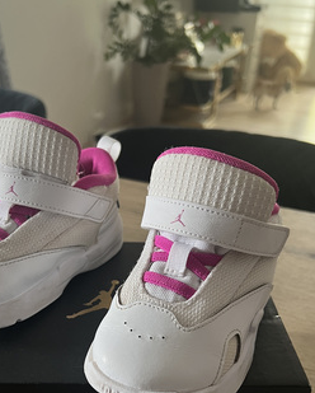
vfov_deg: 43.3
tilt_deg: -33.7
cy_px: 295
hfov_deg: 36.3
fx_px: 477
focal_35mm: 41
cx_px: 117
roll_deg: -1.3
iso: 125
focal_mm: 5.7
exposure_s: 1/60
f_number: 1.5
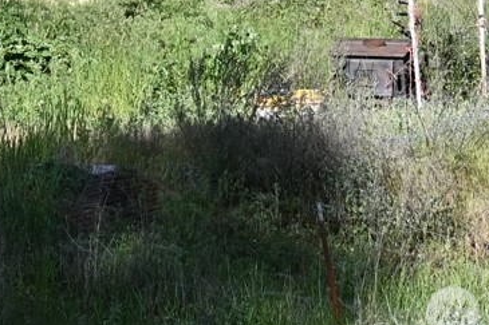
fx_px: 4738
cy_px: -381
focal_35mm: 349
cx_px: -447
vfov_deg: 3.9
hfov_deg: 5.8
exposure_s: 1/1600
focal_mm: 50
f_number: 6.3
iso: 400
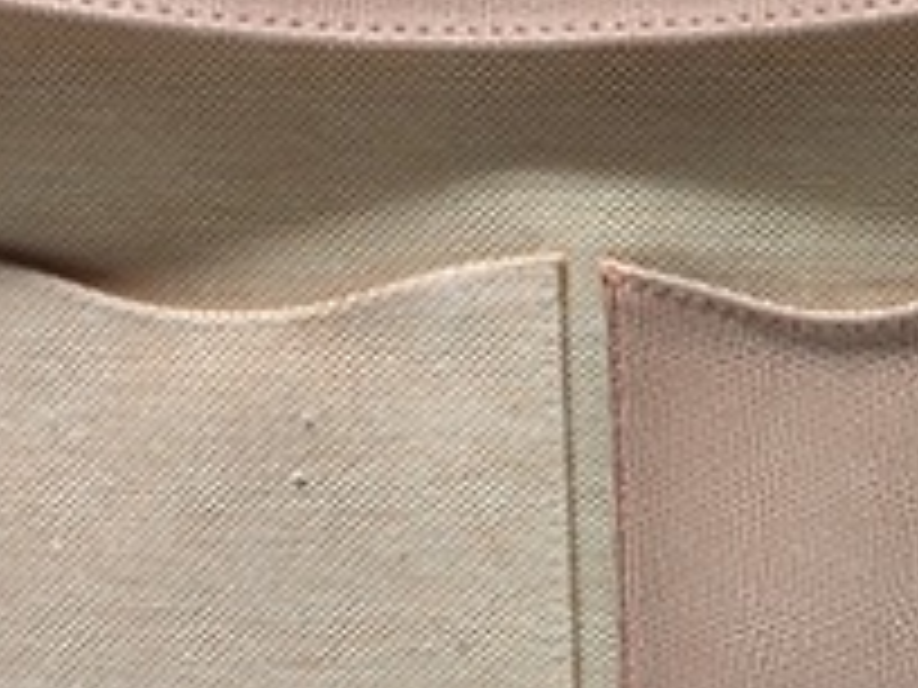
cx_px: 1044
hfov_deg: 21.0
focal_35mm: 88
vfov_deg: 16.8
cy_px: 425
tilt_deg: -28.0
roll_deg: -0.6
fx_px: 2334
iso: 25
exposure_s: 1/60
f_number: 2.2
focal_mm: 4.15
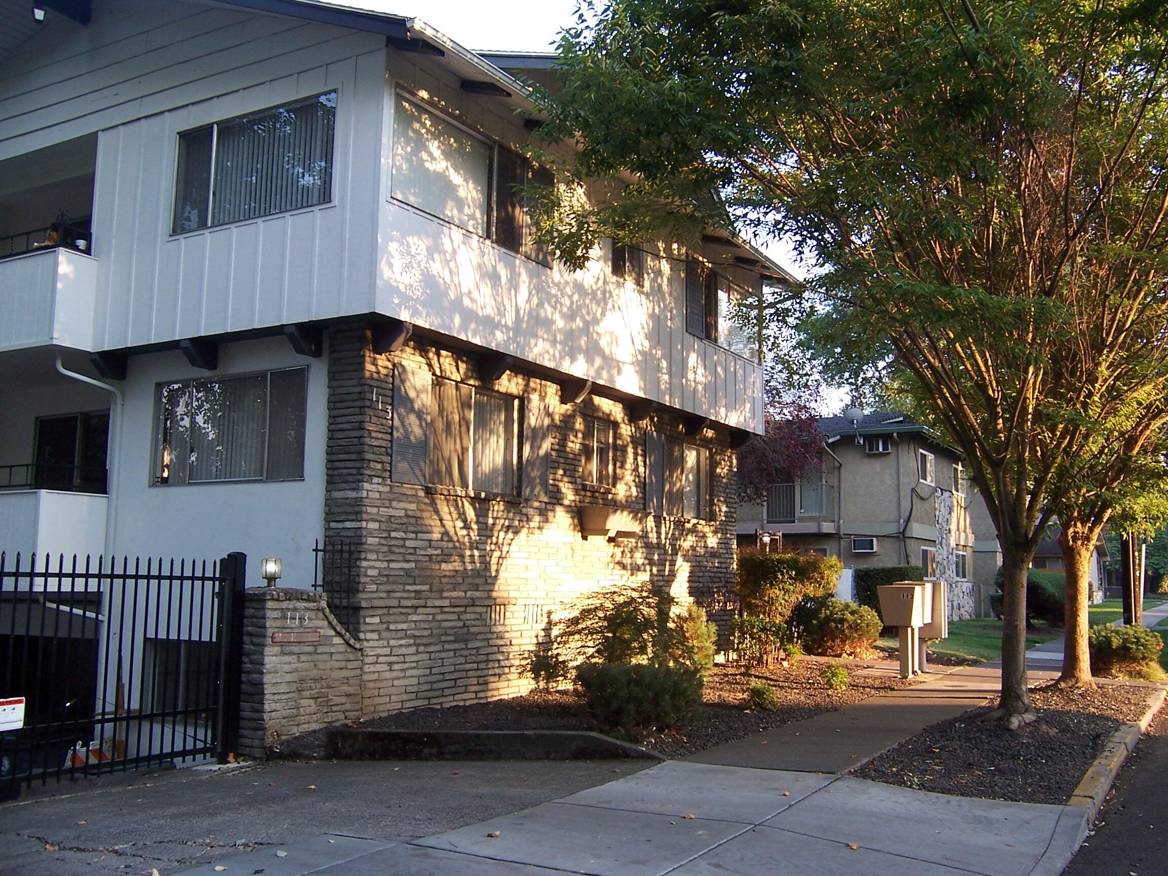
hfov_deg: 55.4
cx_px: 584
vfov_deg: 42.9
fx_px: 1113
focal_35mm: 33
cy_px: 438
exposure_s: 1/60
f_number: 3.4
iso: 80
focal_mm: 5.5
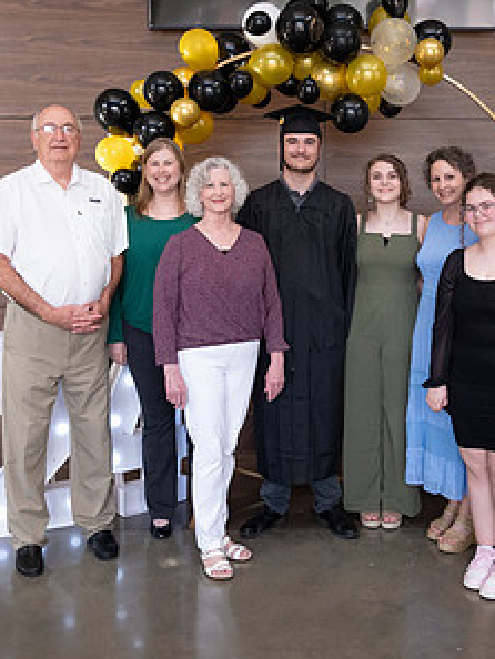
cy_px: 267
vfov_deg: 41.9
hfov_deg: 31.8
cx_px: 355
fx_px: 857
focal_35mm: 45
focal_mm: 24
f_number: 4
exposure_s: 1/250
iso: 3200
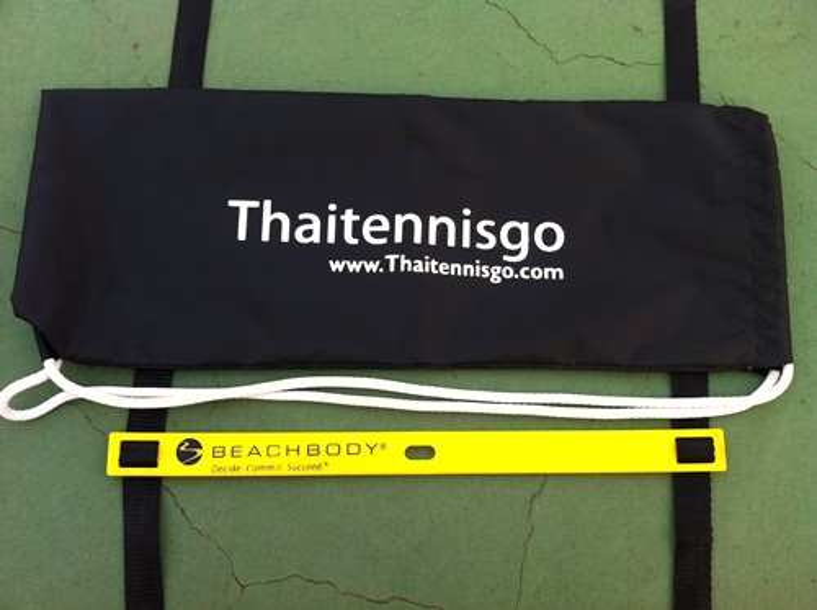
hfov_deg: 52.7
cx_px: 408
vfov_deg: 40.6
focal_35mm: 35
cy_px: 305
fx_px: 824
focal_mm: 3.85
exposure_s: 1/60
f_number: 2.8
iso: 80
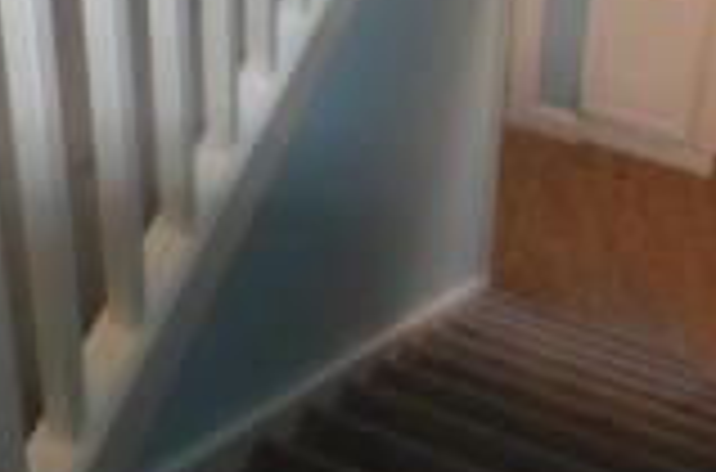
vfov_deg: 17.1
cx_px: 252
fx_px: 1229
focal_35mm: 62
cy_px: -423
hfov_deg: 32.3
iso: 560
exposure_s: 1/60
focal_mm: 10
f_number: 4
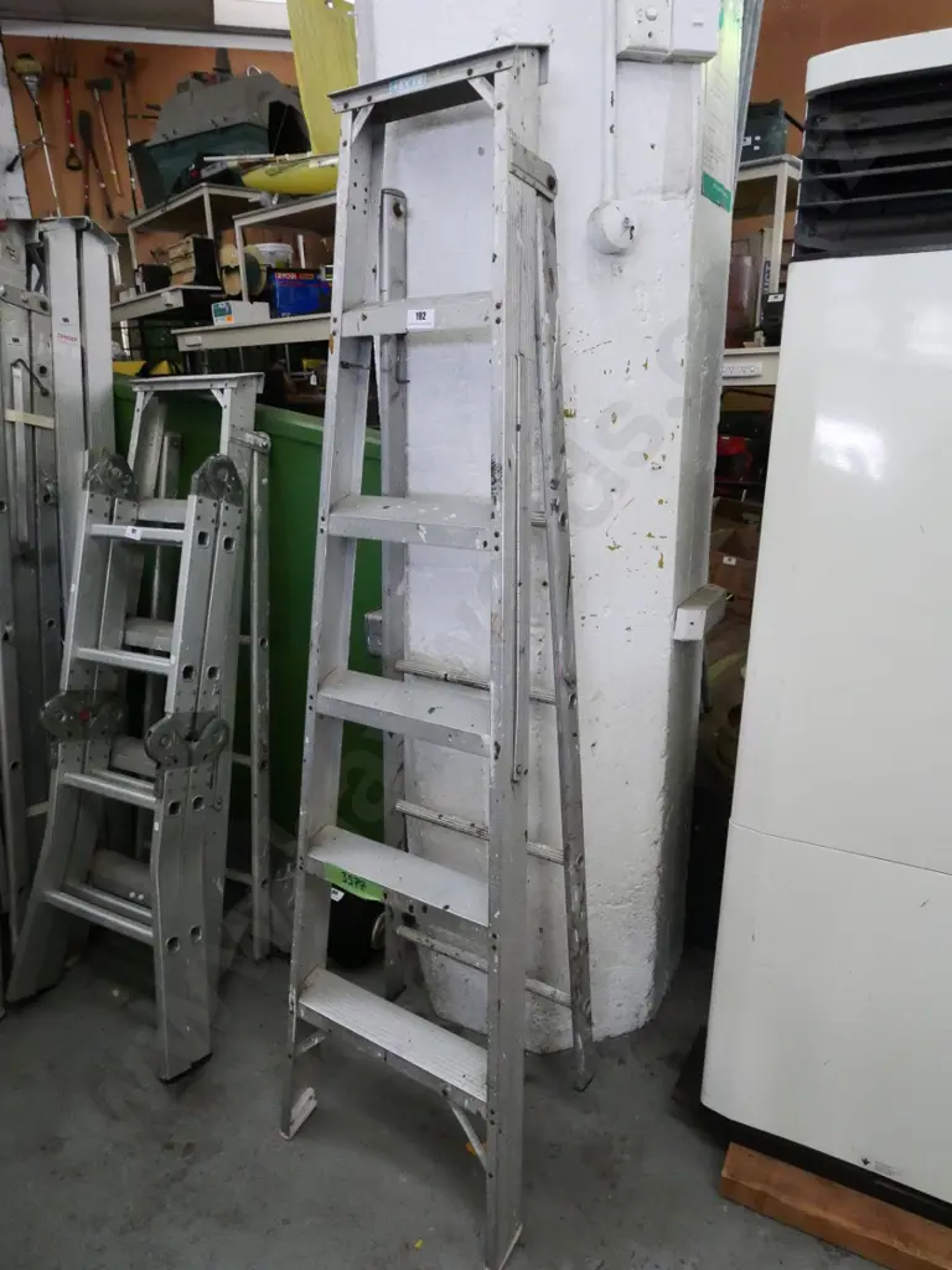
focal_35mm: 22
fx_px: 807
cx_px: 476
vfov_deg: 76.4
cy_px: 635
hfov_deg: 61.1
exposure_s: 1/320
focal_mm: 11
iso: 6400
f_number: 5.6
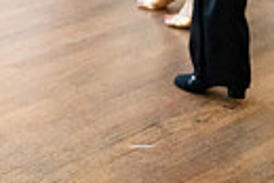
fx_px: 1189
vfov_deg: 8.3
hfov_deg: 12.2
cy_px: -220
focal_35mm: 156
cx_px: -204
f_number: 2
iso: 6400
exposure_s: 1/500
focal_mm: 35
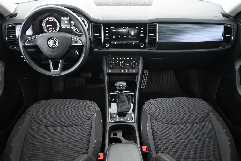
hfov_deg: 67.4
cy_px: 80
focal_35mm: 27
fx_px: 181
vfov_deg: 47.9
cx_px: 120
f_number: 3.5
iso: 5600
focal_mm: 18
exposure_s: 1/30
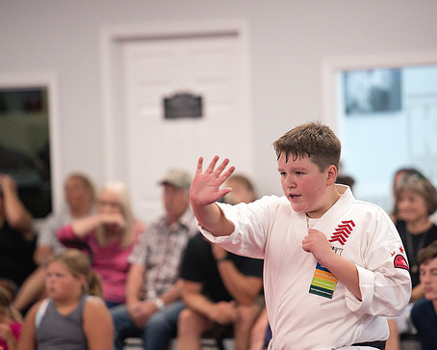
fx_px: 2793
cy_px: 185
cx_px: 242
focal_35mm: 216
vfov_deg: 7.2
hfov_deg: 8.9
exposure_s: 1/400
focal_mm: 180
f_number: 2.8
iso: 1600
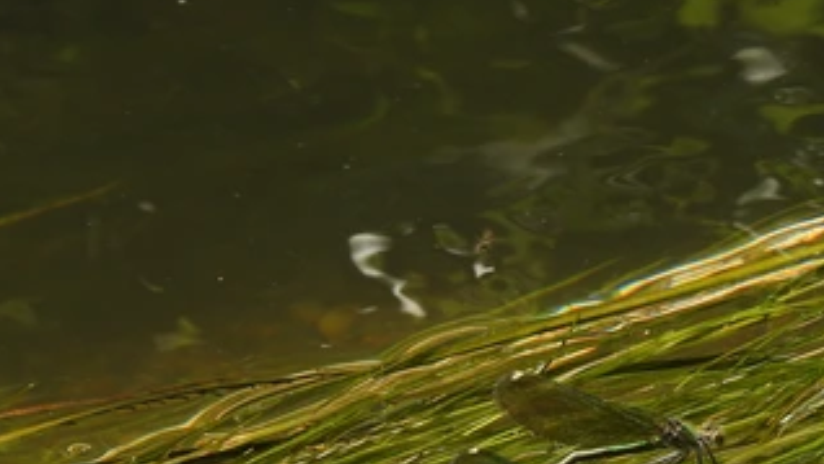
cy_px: 467
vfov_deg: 0.5
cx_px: 578
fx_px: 57539
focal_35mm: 2633
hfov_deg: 0.8
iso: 100
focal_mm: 214
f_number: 6.3
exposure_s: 1/250
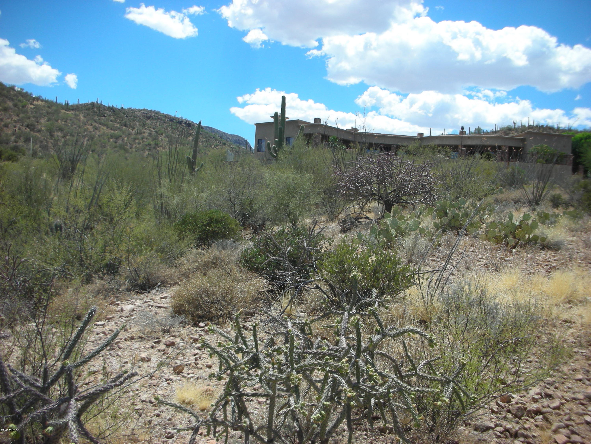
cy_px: 222
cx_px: 296
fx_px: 598
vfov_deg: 40.7
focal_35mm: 35
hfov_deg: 52.6
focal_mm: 5.8
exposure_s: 1/98.4
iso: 50
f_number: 8.5
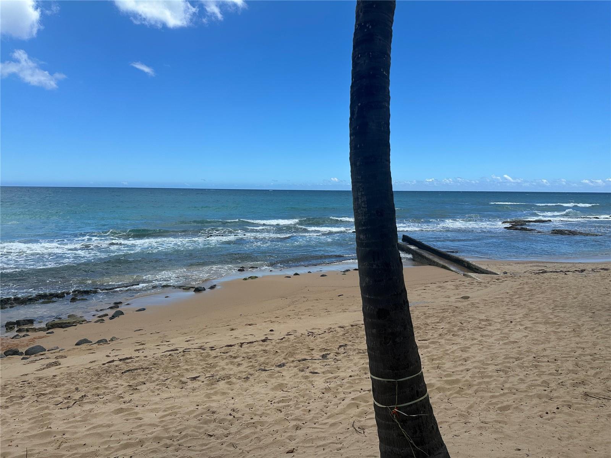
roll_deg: -0.3
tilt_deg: -4.5
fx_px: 424
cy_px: 229
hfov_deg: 71.6
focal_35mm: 24
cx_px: 306
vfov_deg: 56.8
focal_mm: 6.86
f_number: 1.78
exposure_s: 1/5263
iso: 80
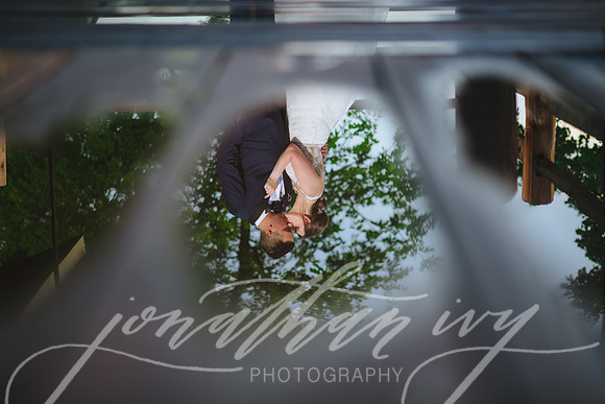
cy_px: 202
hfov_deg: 23.3
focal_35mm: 87
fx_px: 1468
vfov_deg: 15.7
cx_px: 298
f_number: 2
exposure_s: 1/250
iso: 100
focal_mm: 85
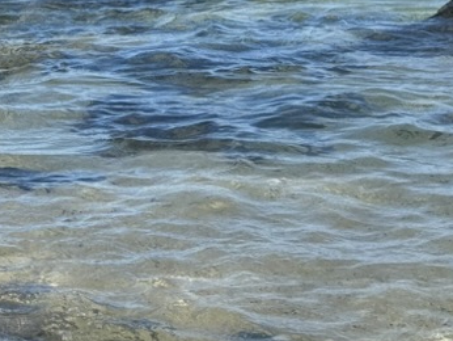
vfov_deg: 10.4
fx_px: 1860
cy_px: 62
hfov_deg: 13.7
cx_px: 9
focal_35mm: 142
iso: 64
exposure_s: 1/4049
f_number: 1.78
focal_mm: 6.86
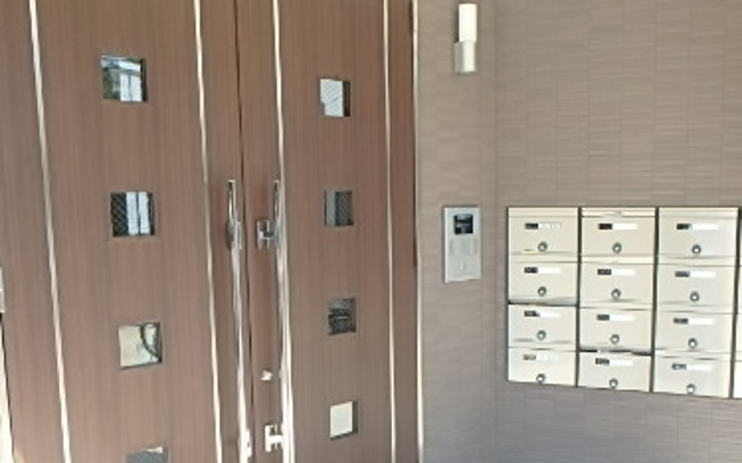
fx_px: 768
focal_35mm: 38
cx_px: 416
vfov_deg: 33.2
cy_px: 315
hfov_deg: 51.4
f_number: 3.5
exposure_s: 1/250
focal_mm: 3.7
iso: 160
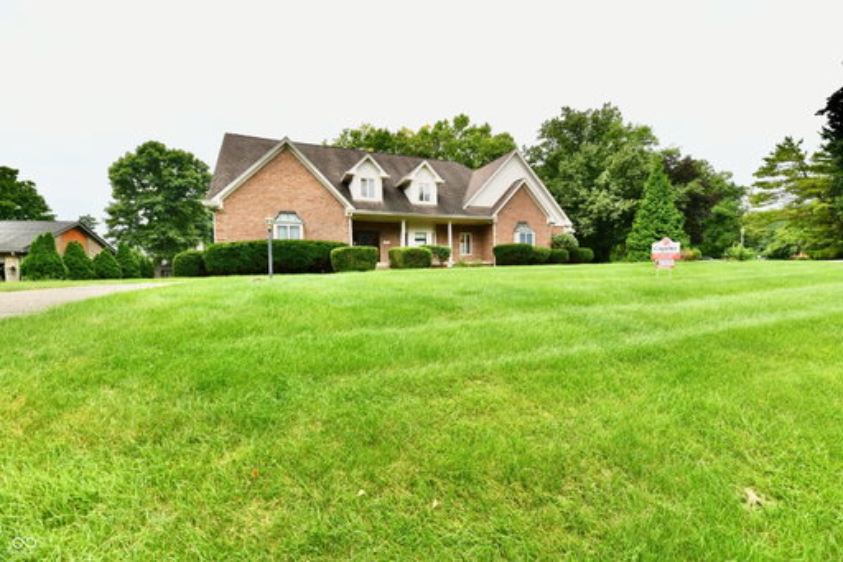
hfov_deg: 104.3
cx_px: 422
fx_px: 328
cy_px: 281
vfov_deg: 81.2
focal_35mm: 14
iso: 640
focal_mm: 14
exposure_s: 1/320
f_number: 9
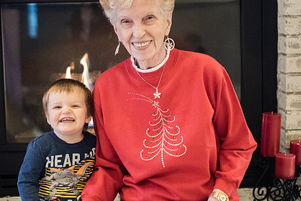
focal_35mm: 78
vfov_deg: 17.5
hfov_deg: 26.0
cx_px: 148
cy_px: 88
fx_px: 652
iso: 1600
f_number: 2.2
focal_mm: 50
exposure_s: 1/200
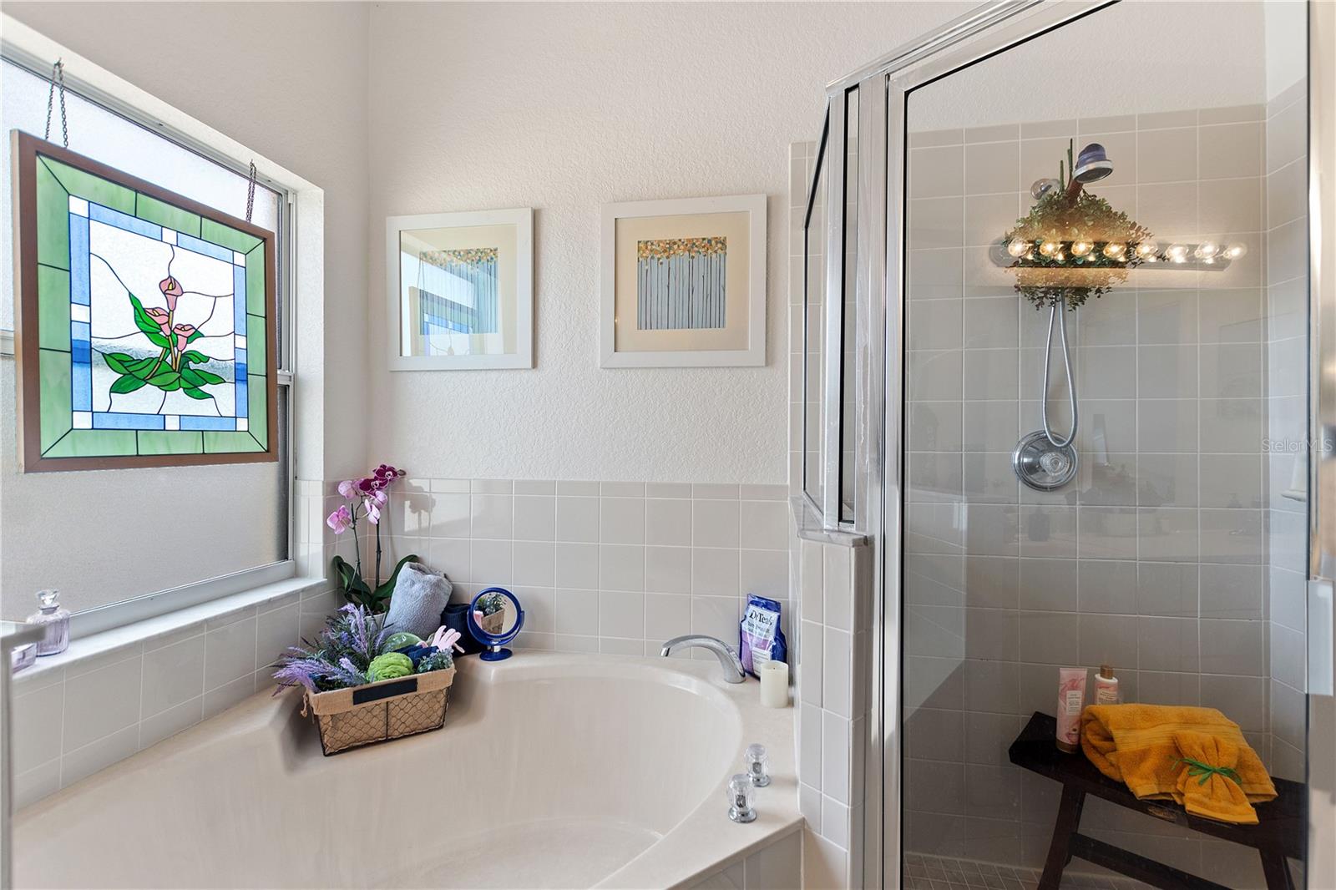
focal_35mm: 15
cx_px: 668
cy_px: 445
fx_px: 557
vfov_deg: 77.3
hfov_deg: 100.4
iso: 400
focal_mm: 10
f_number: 4.5
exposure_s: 1/10
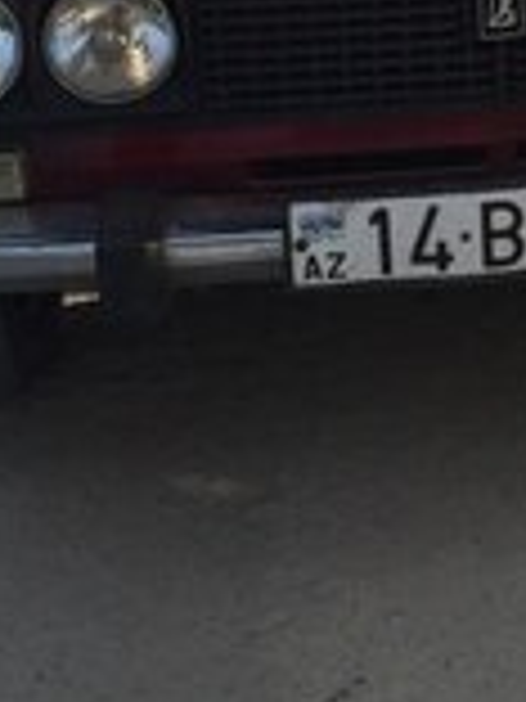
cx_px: 454
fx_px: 1864
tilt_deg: -12.9
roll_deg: +1.5
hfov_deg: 15.9
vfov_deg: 20.0
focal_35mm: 92
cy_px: -140
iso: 32
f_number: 2.2
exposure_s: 1/1464
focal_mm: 4.15
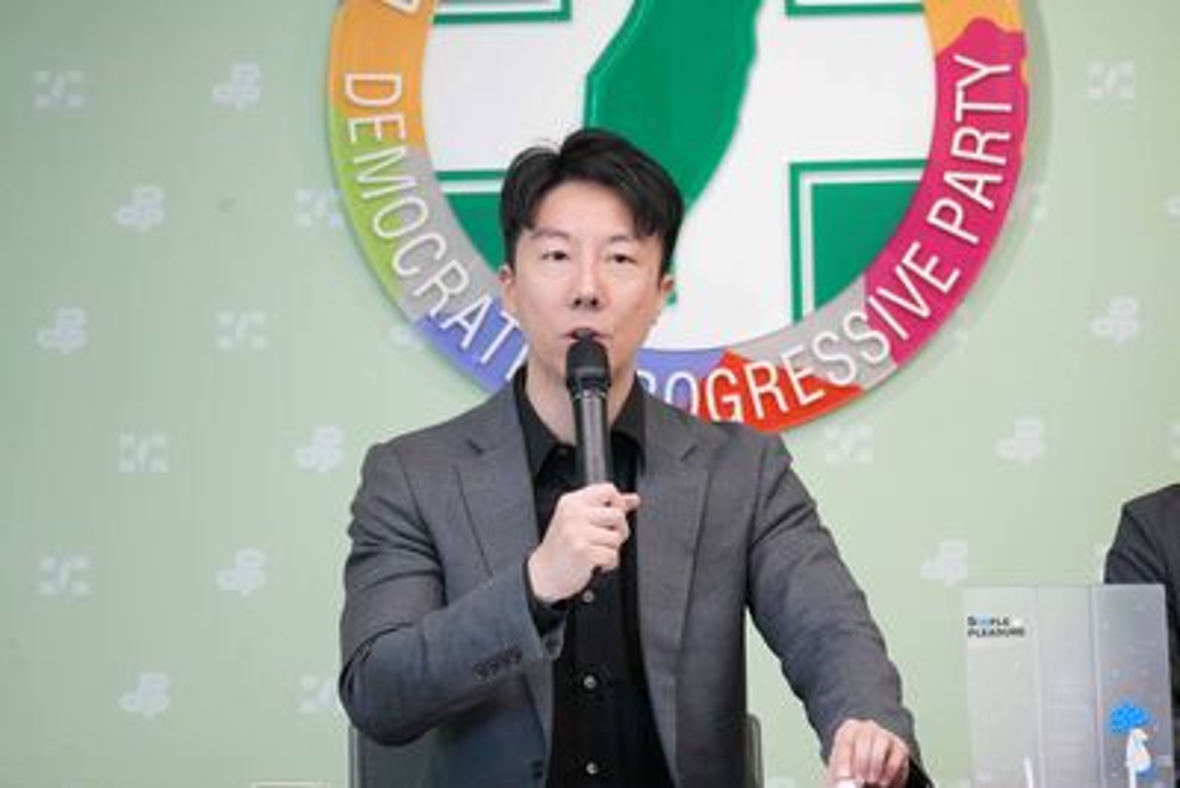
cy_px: 394
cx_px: 590
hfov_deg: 9.4
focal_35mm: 219
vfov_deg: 6.3
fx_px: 7181
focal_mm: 146
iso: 2500
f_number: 5.6
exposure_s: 1/160
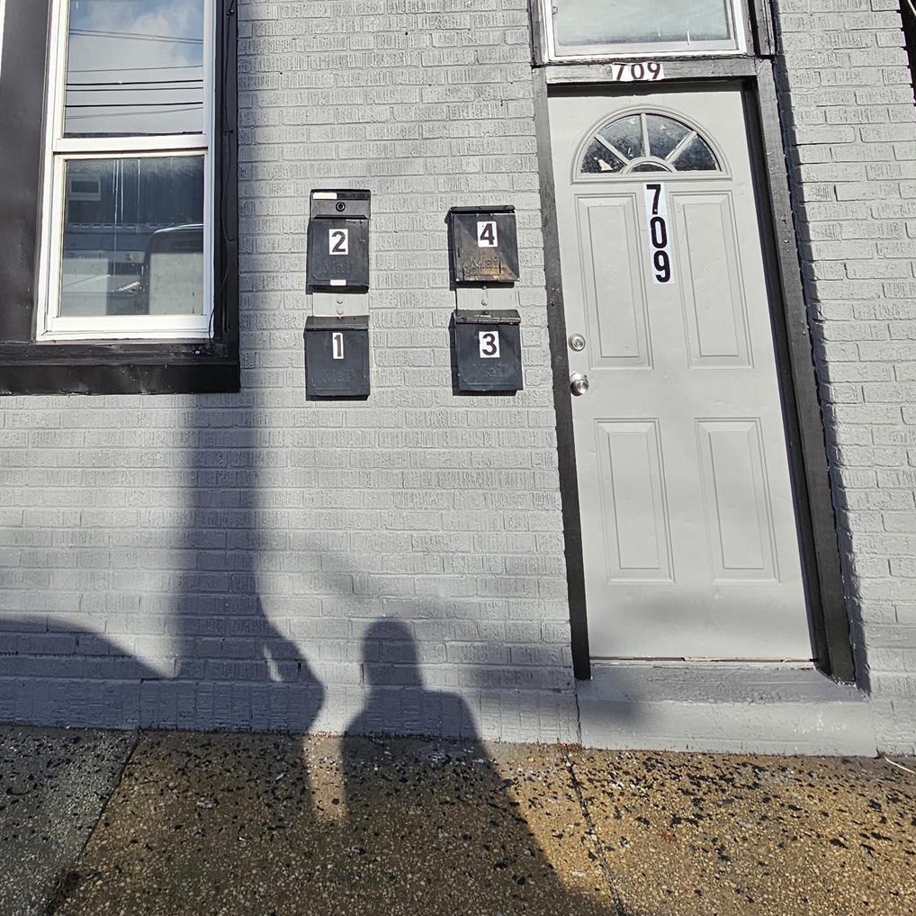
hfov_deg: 59.6
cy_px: 77
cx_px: 309
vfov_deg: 52.8
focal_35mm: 26
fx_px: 778
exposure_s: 1/3390
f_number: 2.2
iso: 50
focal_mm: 2.2
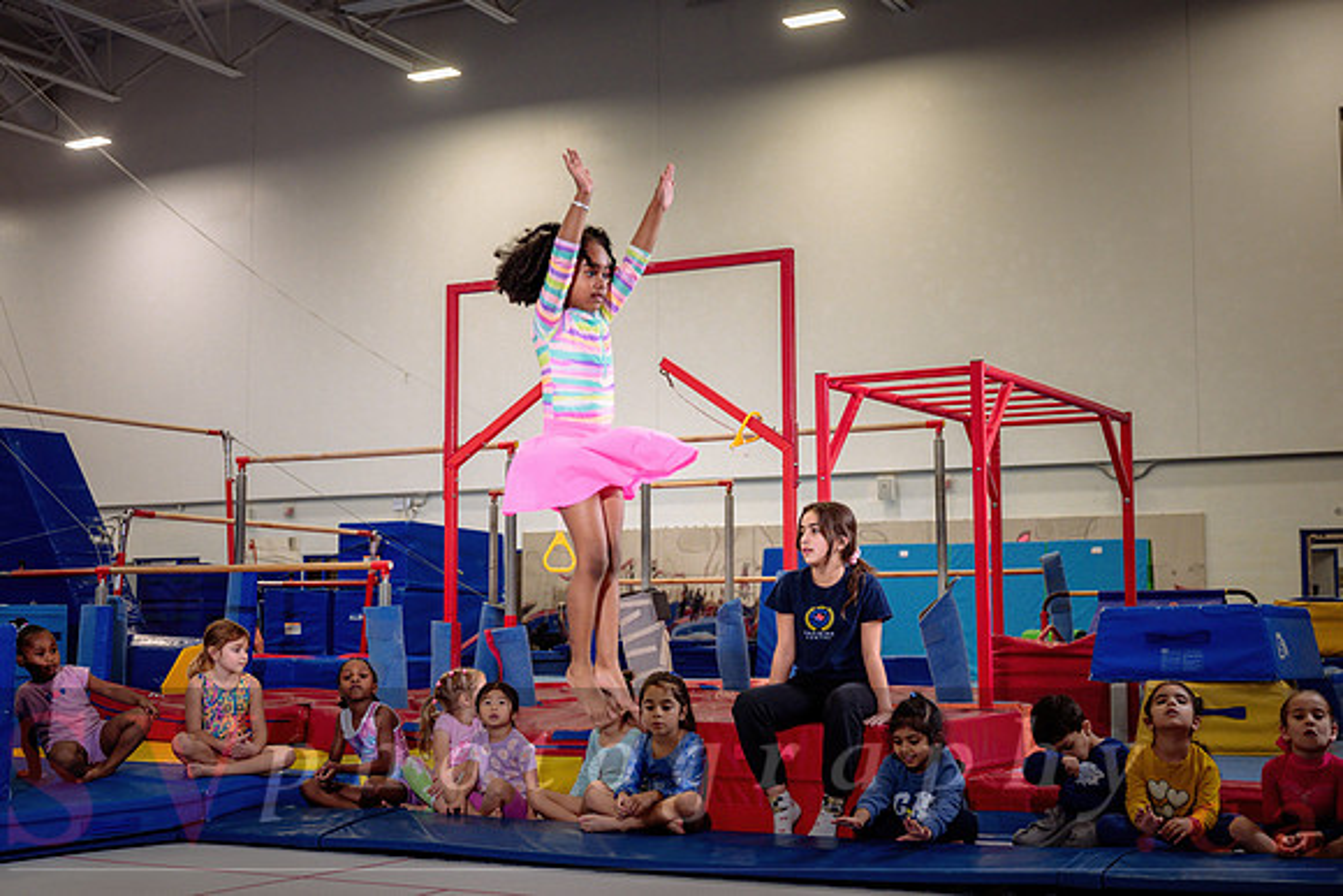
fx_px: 1785
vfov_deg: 28.2
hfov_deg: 41.2
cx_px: 645
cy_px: 430
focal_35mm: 48
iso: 1600
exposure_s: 1/400
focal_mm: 46
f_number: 3.5
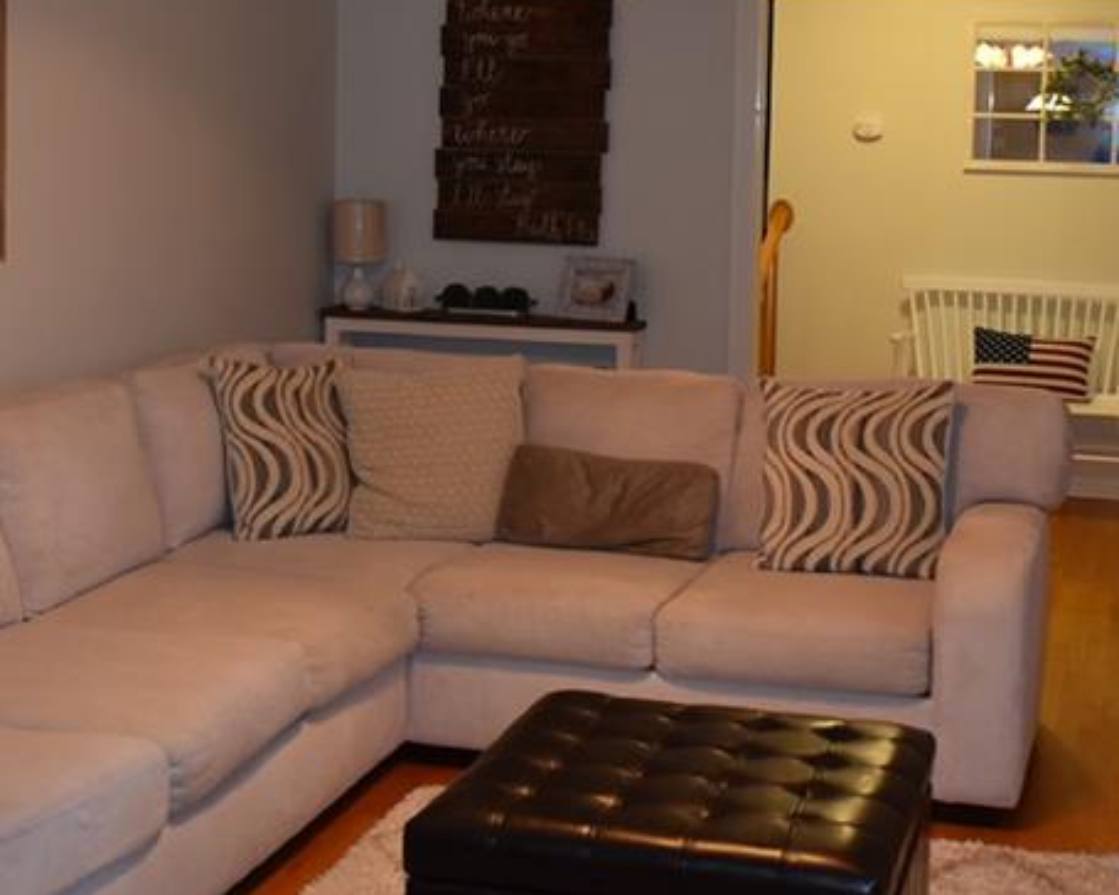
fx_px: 1888
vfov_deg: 26.5
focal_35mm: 57
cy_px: 300
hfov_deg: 33.0
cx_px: 551
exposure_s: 1/80
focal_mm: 18
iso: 800
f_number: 4.5
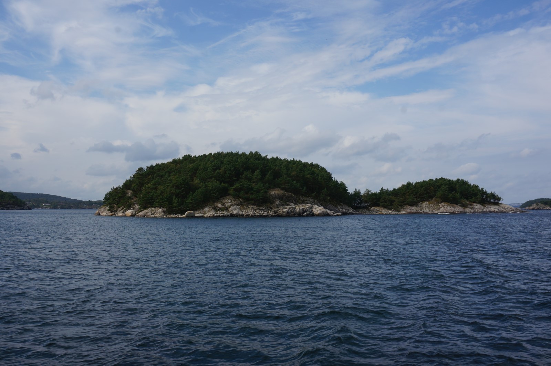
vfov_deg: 36.8
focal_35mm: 36
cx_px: 276
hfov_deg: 53.2
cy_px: 183
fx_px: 550
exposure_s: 1/160
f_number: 13
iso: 100
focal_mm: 24
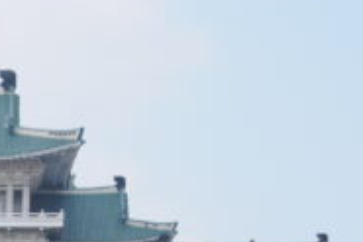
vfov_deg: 4.2
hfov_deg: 6.2
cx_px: -275
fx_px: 3264
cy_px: 441
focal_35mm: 324
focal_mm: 52
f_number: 9
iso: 200
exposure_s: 1/320
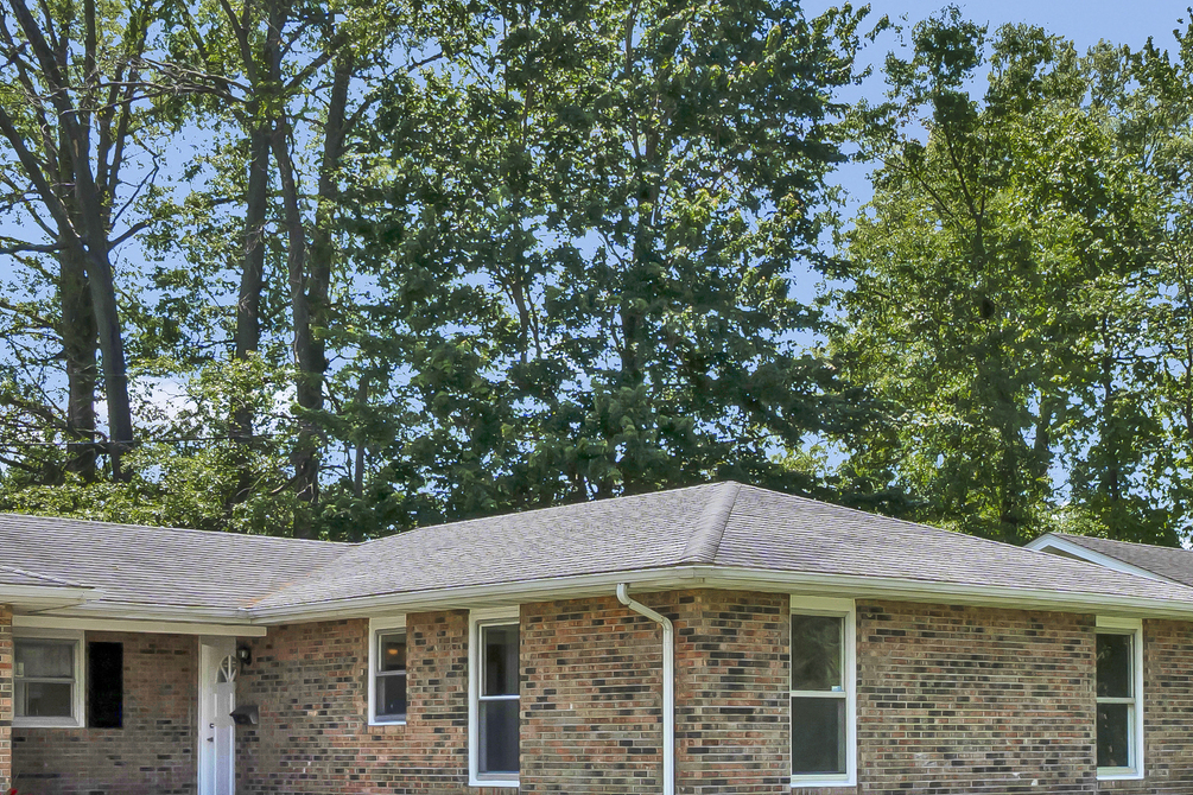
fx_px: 1822
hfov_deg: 35.7
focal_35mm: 55
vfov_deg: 24.0
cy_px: 708
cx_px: 843
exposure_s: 1/320
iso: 100
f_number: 9
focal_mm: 12
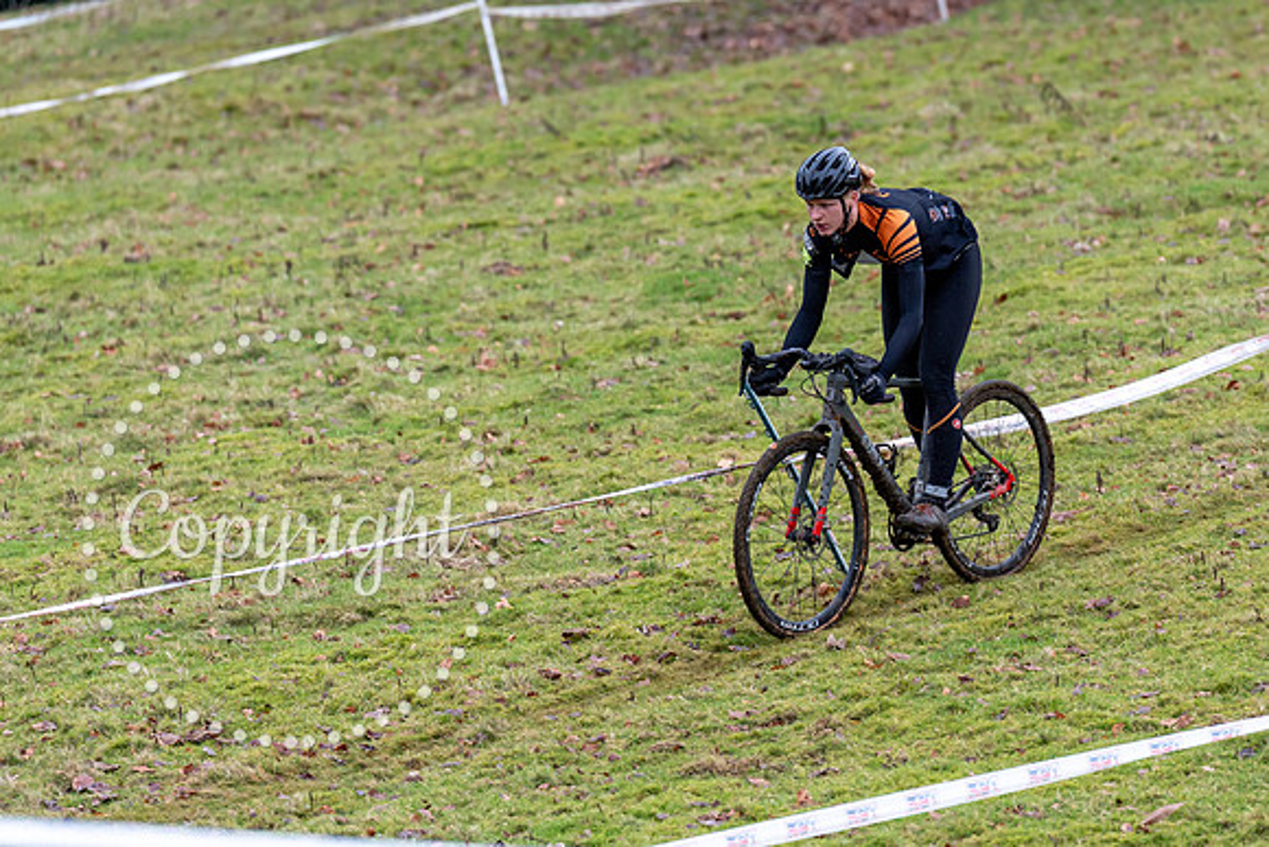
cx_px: 788
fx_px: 10874
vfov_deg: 4.5
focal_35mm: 308
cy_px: 252
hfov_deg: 6.7
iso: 1000
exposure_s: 1/1000
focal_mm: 200
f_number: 3.2
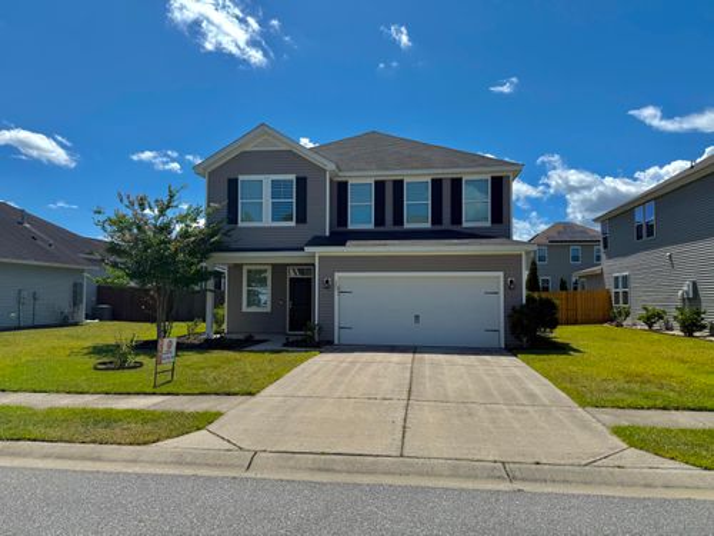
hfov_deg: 71.6
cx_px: 357
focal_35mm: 24
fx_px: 495
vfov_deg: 56.8
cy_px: 268
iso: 80
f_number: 1.78
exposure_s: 1/6711
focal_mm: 6.76
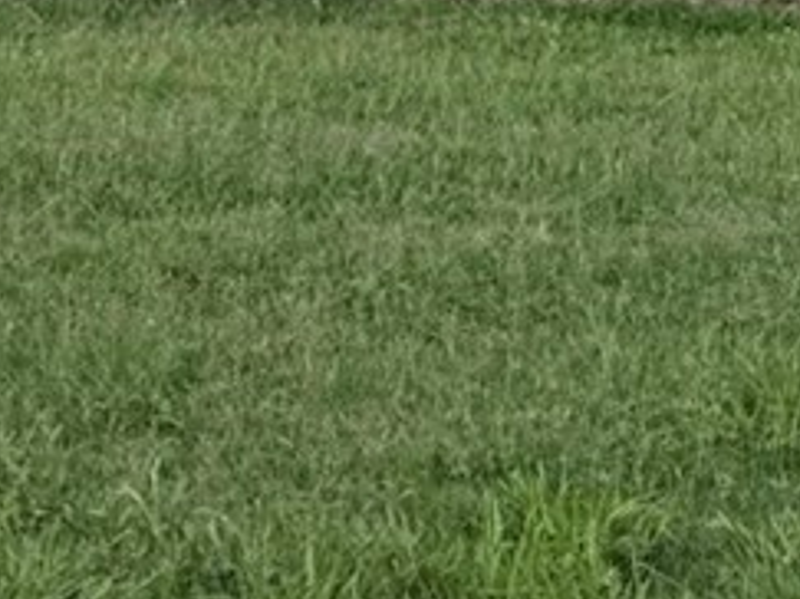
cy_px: -764
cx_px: -843
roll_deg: +0.2
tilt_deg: +2.1
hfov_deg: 9.7
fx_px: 4389
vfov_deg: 7.4
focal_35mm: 190
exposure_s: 1/3247
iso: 80
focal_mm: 6.76
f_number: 1.78
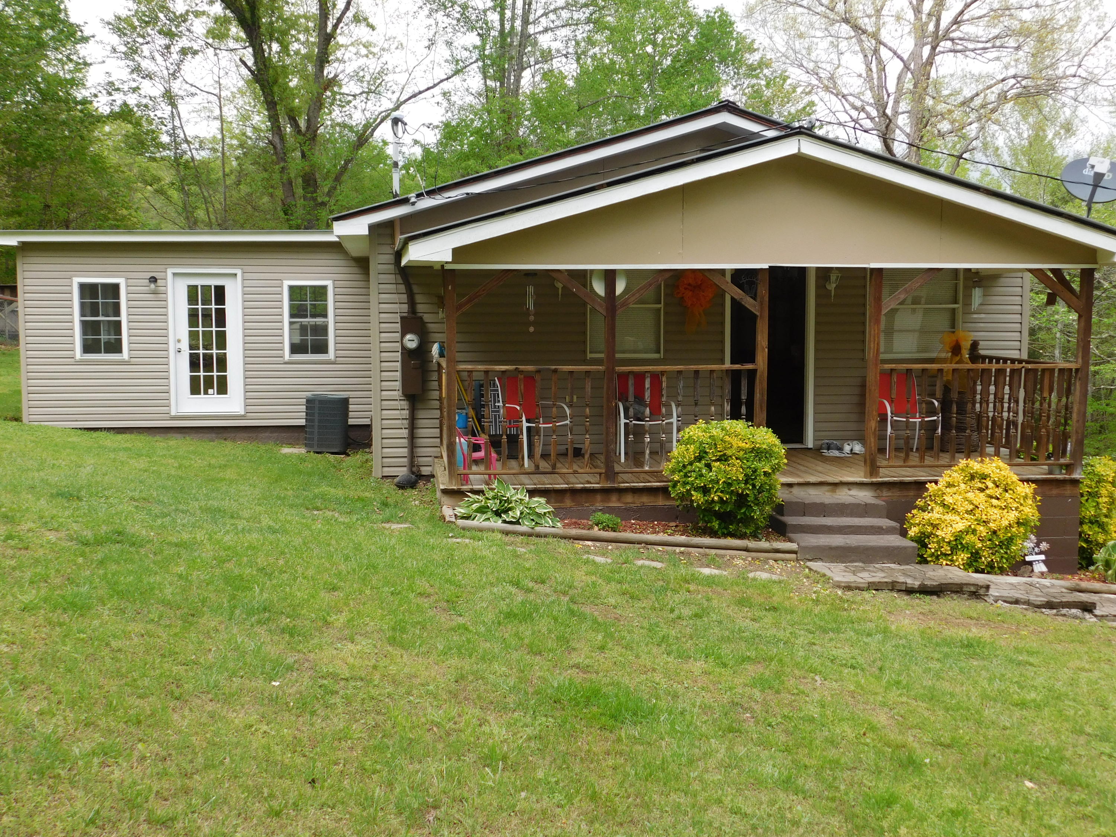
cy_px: 418
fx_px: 1161
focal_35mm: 36
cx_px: 558
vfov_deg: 39.7
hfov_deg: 51.4
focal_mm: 6.3
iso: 125
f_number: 3.5
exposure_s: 1/500
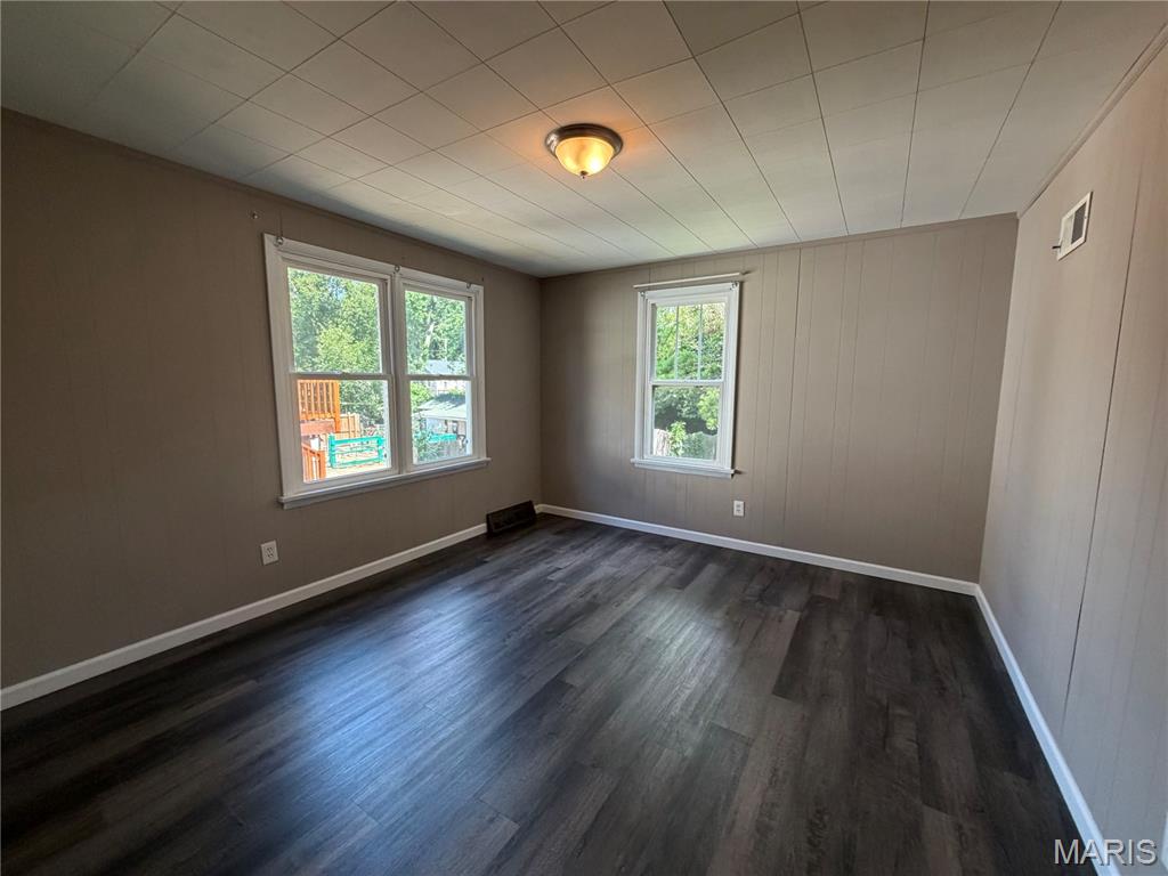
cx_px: 584
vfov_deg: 85.7
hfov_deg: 102.1
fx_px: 472
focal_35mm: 14
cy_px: 438
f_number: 2.2
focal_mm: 2.22
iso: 250
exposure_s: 1/120
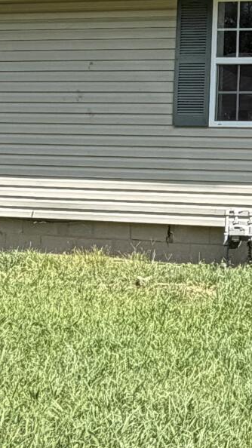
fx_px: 915
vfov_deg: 26.8
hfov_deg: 13.8
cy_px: 63
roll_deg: -0.1
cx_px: 468
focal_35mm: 77
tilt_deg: +4.1
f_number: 2.2
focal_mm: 2.22
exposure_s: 1/651
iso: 40
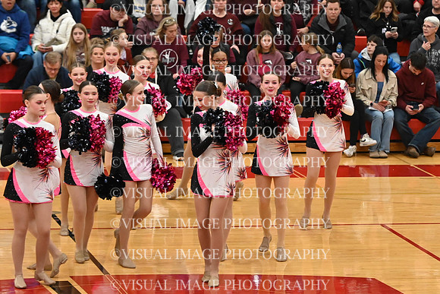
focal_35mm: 195
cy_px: 147
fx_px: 2384
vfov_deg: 7.0
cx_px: 220
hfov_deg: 10.5
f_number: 4
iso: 8000
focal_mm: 130
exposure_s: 1/320
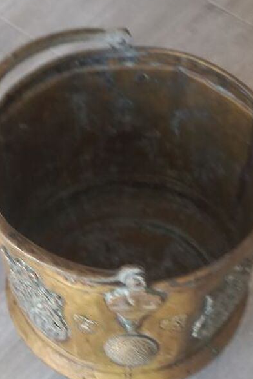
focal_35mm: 59
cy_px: 379
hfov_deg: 23.0
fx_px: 622
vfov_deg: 31.4
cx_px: 126
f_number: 1.8
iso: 125
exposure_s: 1/50
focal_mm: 4.6
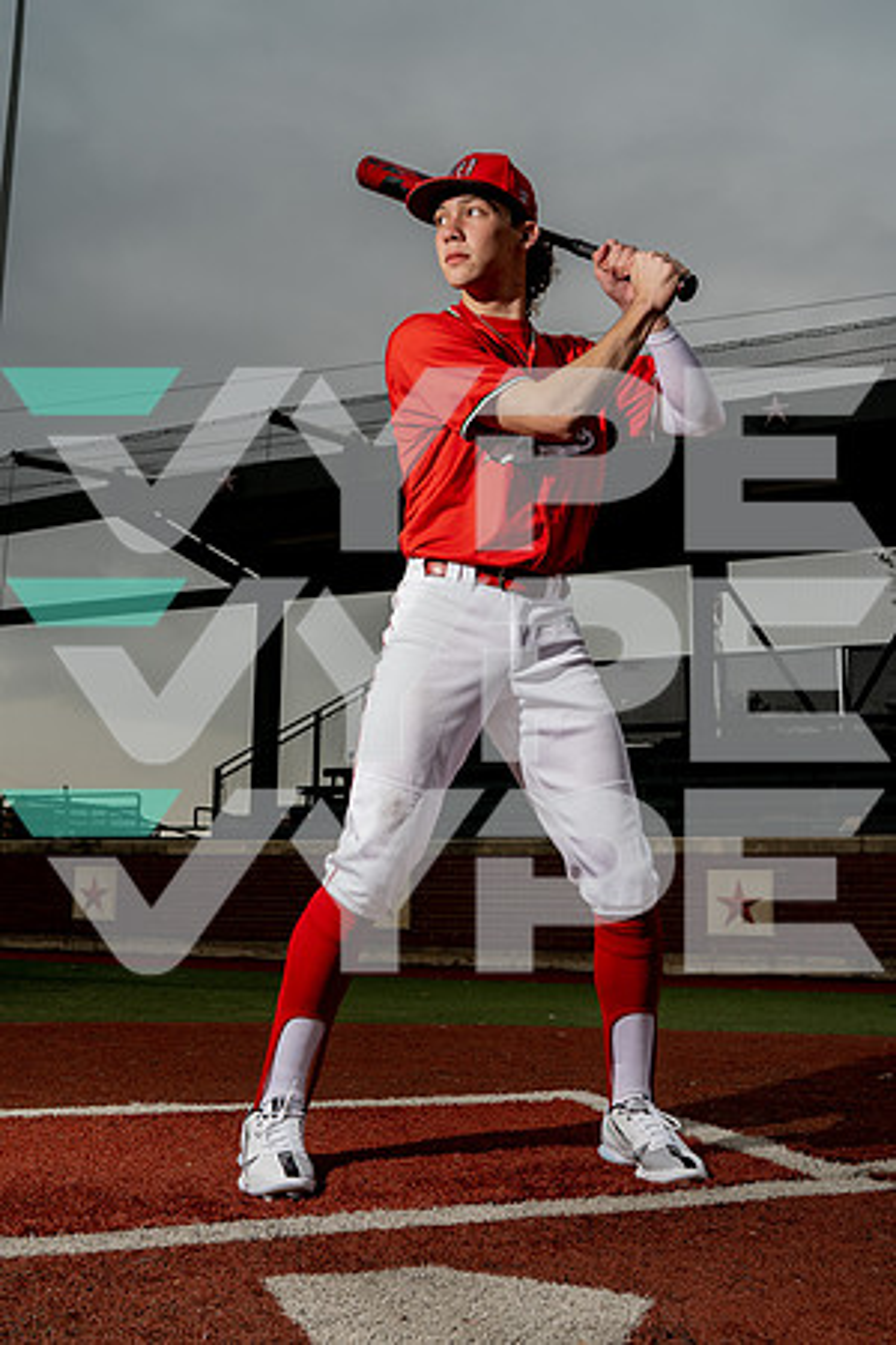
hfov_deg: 37.9
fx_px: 1307
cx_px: 448
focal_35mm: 35
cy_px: 672
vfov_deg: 54.4
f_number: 7.1
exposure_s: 1/250
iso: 320
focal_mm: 35
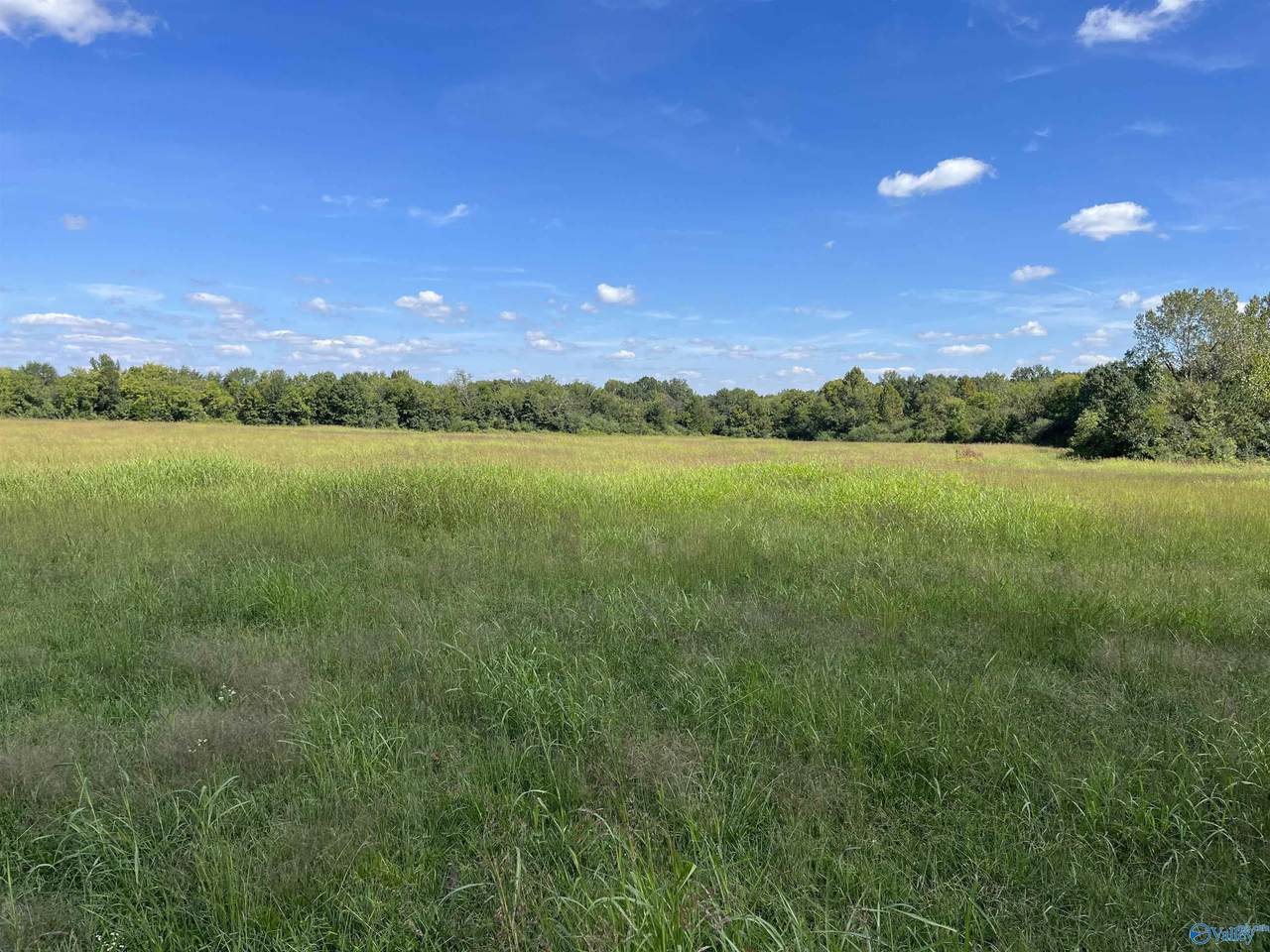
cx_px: 635
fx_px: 954
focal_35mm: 26
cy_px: 476
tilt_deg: -4.5
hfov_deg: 67.3
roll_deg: -0.9
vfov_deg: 53.1
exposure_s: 1/2755
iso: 50
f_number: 1.6
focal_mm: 5.1
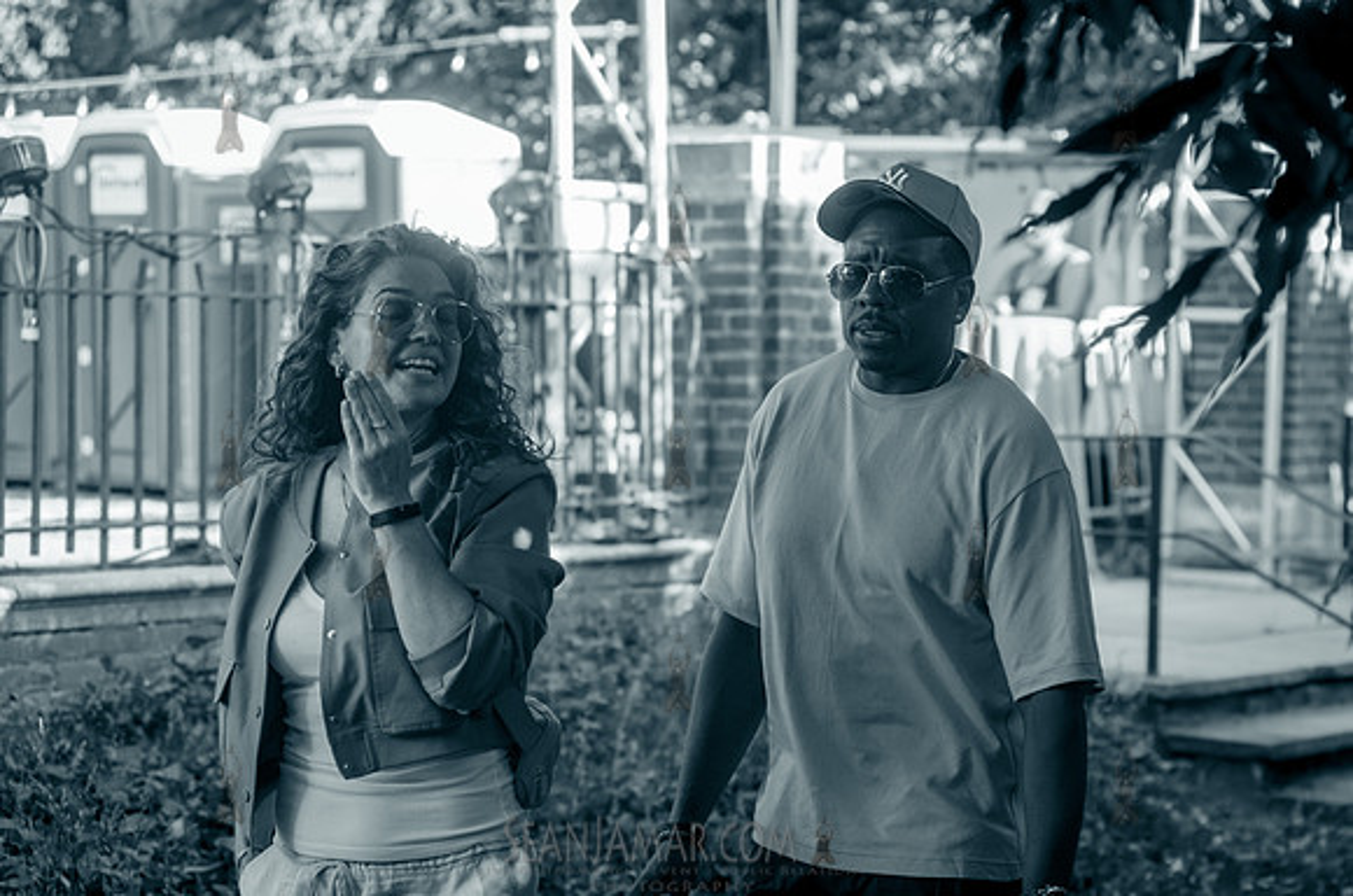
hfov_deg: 21.6
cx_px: 795
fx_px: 3539
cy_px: 498
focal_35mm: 94
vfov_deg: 14.4
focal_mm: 80
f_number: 3.5
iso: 1000
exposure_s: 1/640
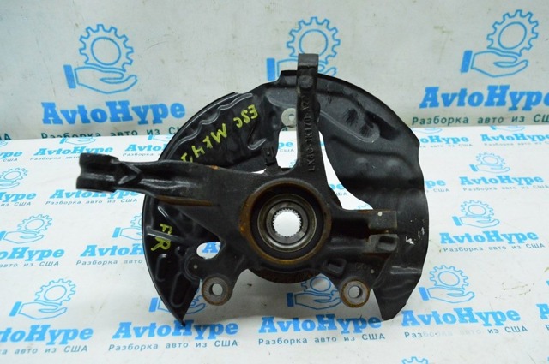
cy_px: 182
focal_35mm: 33
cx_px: 274
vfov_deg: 39.9
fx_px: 503
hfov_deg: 57.3
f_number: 6.3
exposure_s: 1/320
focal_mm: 22
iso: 6400
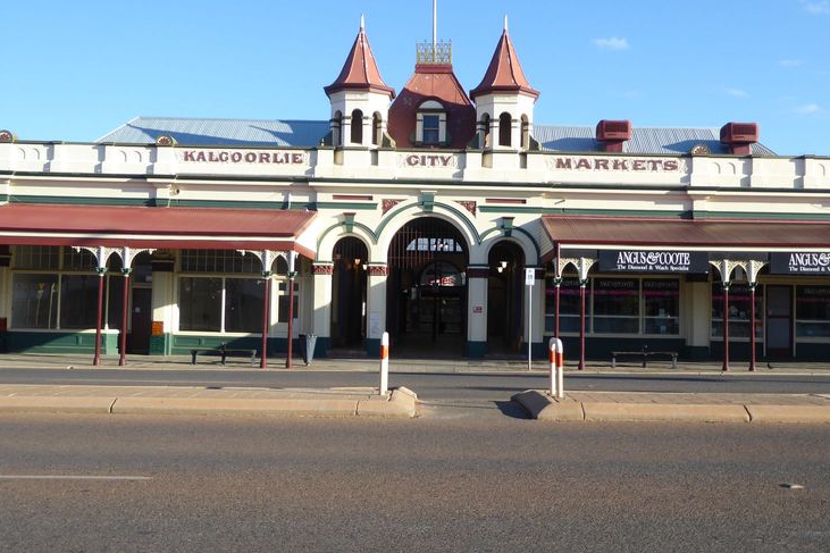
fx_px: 945
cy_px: 268
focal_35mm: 41
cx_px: 416
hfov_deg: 47.4
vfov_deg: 32.6
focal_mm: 6.3
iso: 80
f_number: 3.7
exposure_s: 1/400
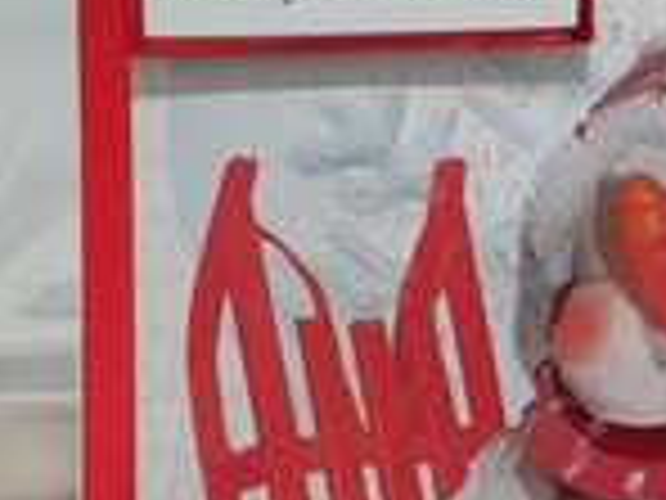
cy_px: 291
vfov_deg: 18.0
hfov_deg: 23.5
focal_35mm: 82
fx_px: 1578
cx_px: 540
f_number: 1.9
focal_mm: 3.6
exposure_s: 1/50
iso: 200
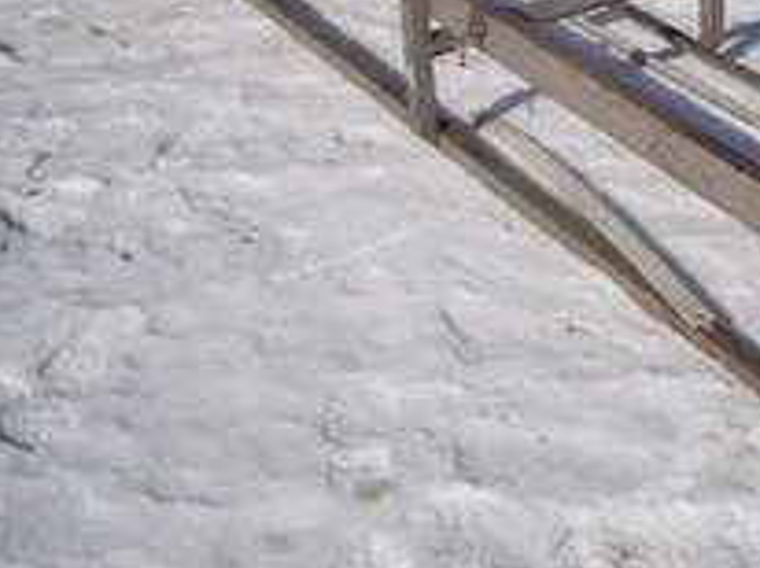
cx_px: 730
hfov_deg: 26.5
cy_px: 37
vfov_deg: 20.5
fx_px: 1535
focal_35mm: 70
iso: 100
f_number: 4.5
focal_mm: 5.9
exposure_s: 1/2000
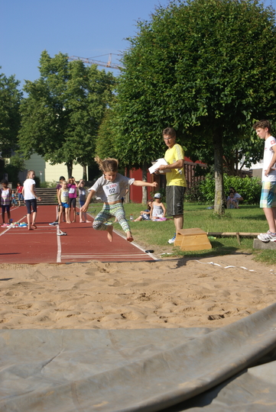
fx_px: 861
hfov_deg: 18.2
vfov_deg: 27.0
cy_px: 206
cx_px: 138
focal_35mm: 75
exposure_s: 1/320
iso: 100
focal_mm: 50
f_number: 7.1
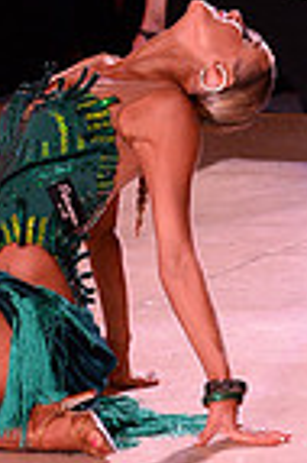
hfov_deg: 3.7
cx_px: 283
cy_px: -220
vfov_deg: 5.5
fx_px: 4770
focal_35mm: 372
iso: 2500
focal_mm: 92
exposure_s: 1/250
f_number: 5
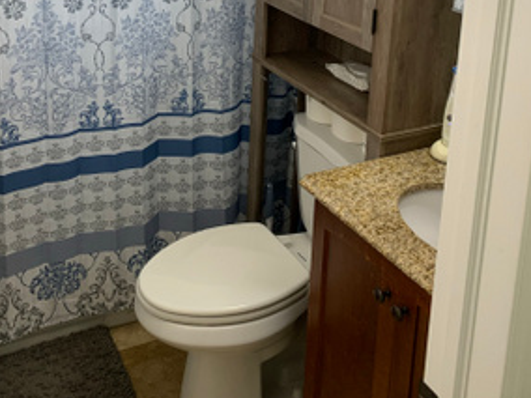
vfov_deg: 30.4
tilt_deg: -11.4
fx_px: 675
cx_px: 200
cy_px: -7
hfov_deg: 42.6
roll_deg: -0.8
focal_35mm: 44
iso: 80
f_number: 1.8
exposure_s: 1/60
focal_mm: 4.25
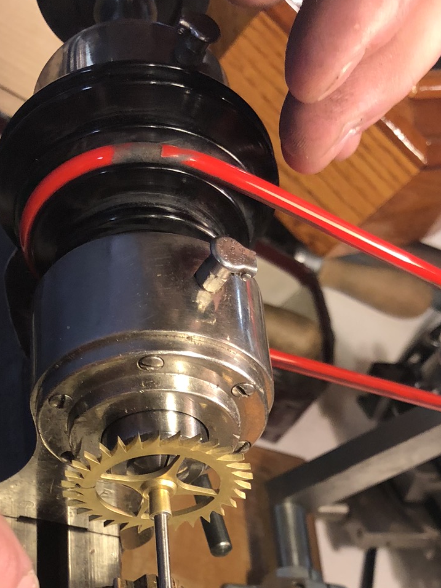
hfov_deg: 24.4
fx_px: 1019
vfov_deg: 30.7
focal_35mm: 60
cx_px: 204
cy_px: 533
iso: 40
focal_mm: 4
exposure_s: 1/17
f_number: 1.8
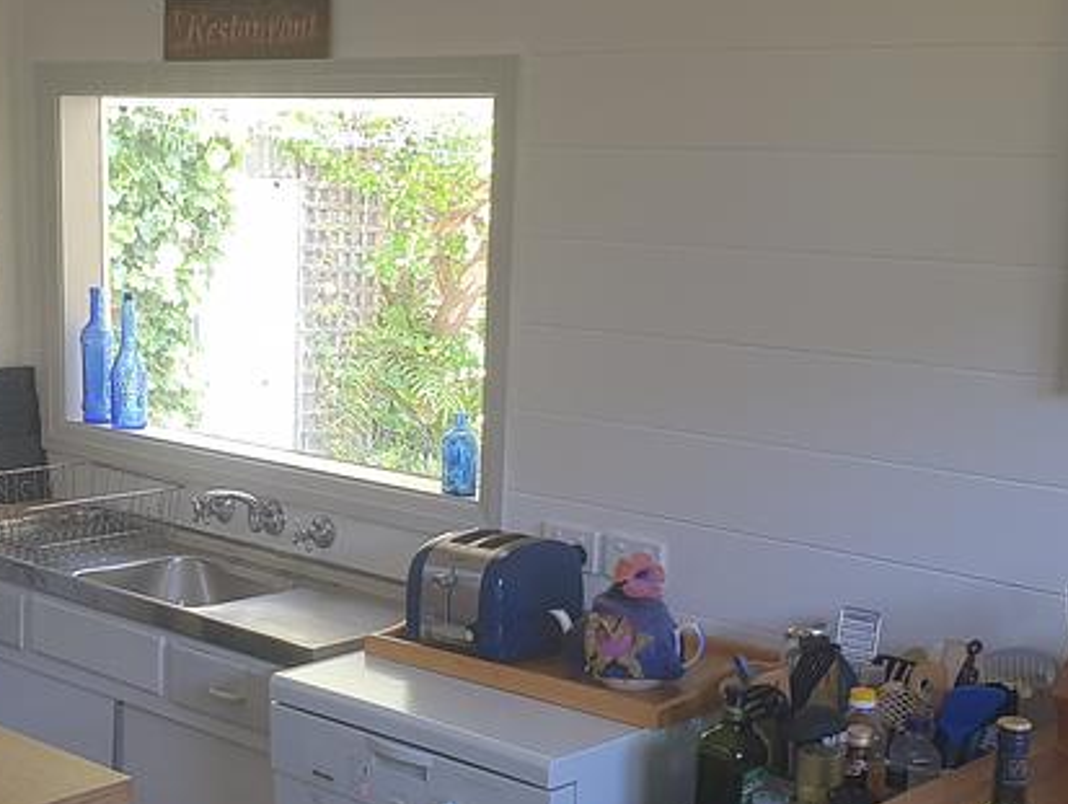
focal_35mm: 39
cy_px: 495
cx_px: 349
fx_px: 1205
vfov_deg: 36.7
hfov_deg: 47.0
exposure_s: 1/50
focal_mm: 4.3
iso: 125
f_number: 2.4
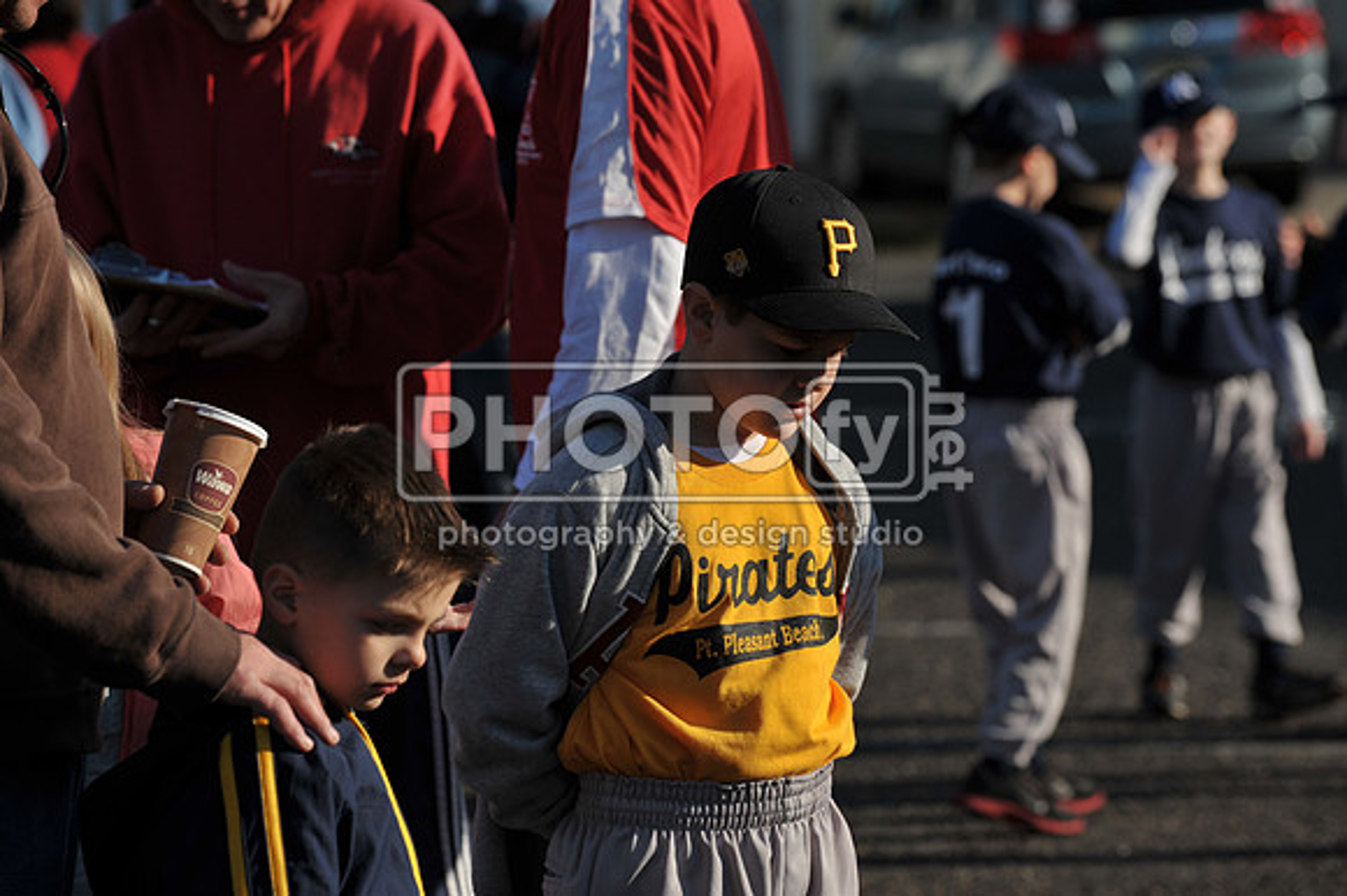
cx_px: 674
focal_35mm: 200
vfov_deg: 6.9
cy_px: 448
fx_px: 7479
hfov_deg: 10.3
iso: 400
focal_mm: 200
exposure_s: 1/1600
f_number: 8
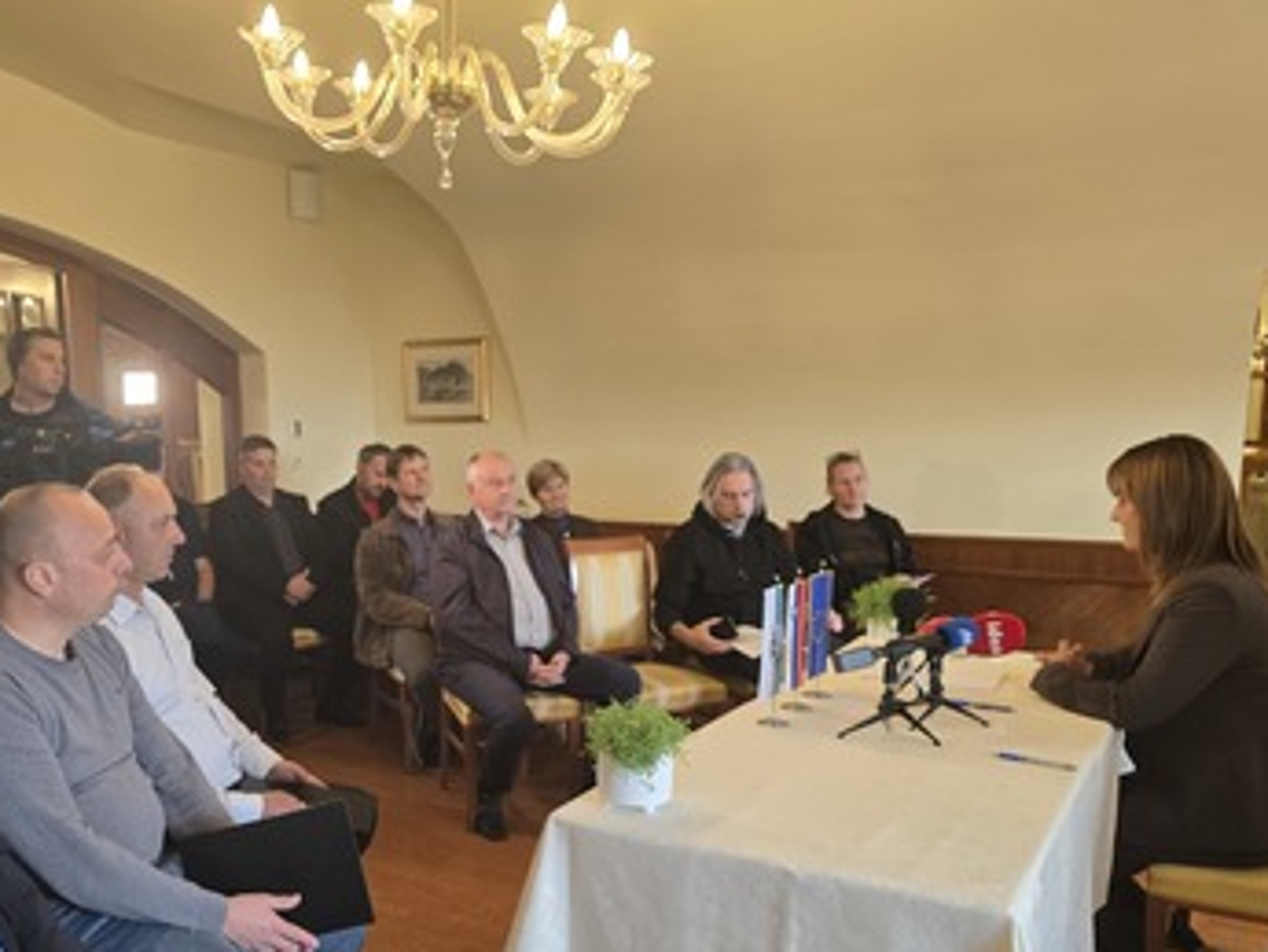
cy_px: 584
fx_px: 1099
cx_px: 463
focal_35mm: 30
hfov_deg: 59.1
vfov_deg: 46.5
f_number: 1.7
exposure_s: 1/55.2
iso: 160
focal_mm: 6.3
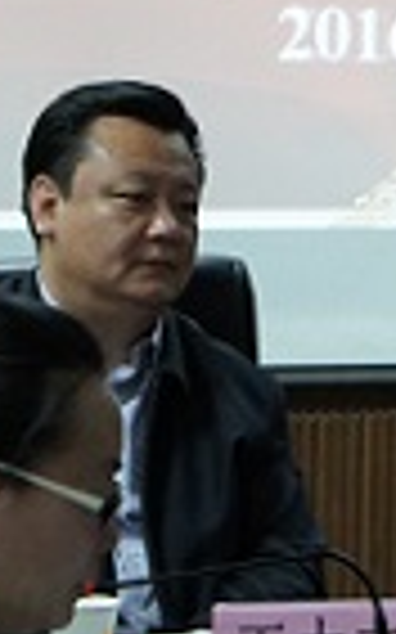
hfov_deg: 4.3
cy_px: 137
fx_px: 5237
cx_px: 706
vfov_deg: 6.9
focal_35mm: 303
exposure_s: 1/60
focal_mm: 42
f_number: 4.5
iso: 1600
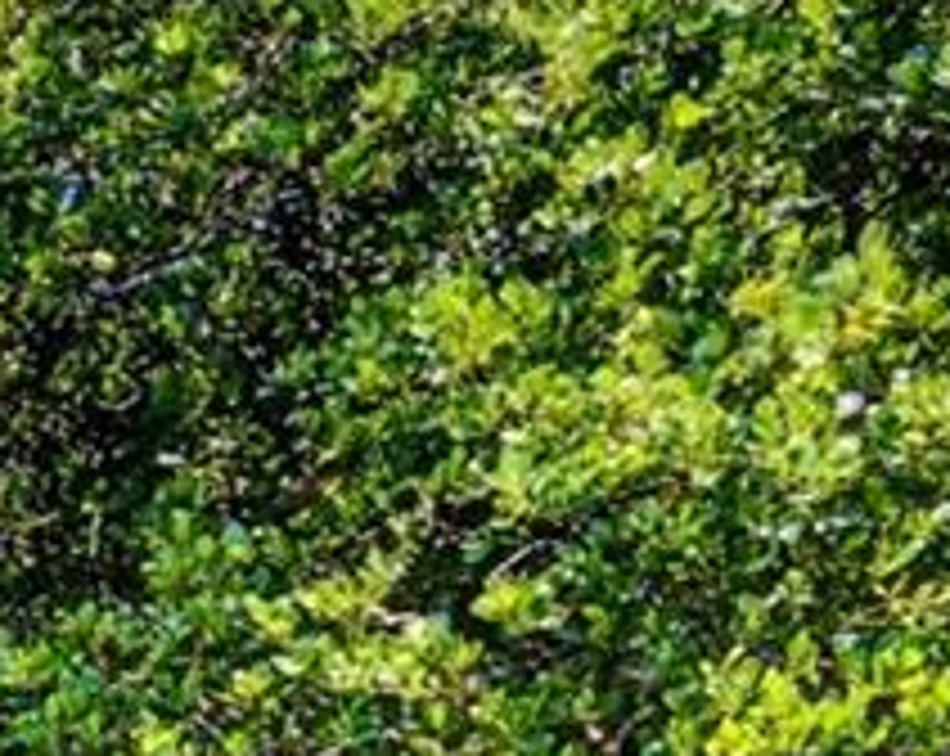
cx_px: -2566
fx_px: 3199
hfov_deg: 9.0
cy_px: 1933
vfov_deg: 10.9
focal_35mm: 114
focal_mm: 16
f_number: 13
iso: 800
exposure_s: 1/640
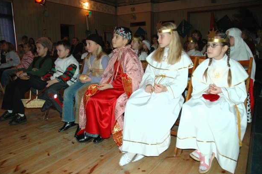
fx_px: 204
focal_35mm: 28
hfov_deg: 65.5
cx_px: 127
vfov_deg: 46.4
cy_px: 87
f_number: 4
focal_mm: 18
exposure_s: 1/60
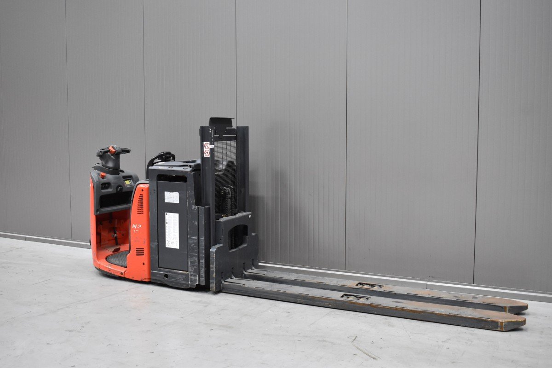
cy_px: 184
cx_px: 276
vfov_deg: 36.9
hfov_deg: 53.1
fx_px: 552
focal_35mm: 36
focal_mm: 24
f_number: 5
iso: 1600
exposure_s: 1/50
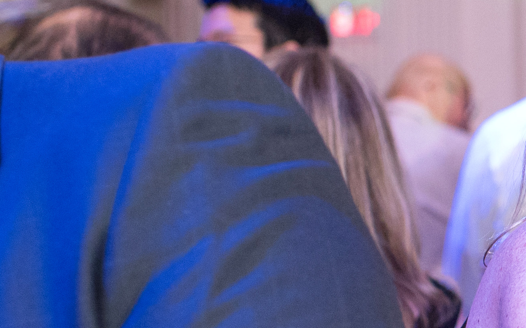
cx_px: 864
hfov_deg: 12.0
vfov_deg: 8.0
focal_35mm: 164
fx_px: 2351
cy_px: 290
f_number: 2.8
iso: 2500
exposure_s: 1/160
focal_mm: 35
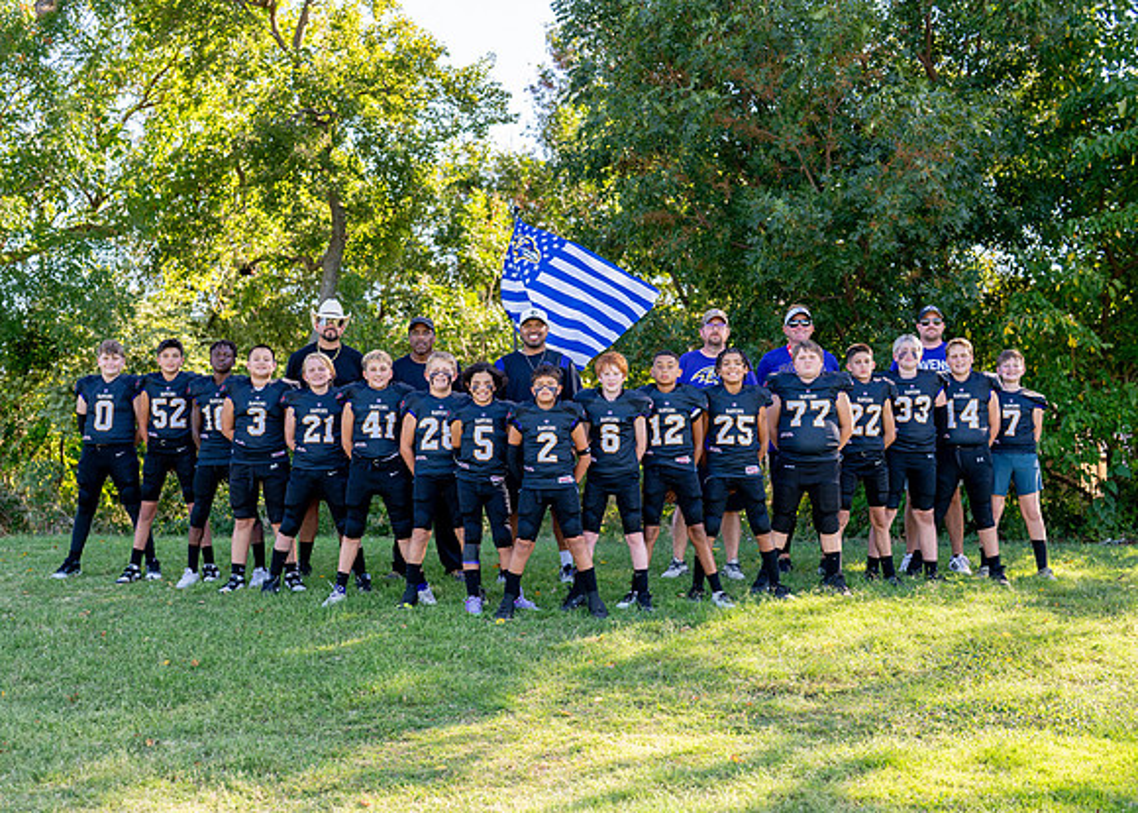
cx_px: 529
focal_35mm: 60
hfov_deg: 32.6
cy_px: 462
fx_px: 1944
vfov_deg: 23.6
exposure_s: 1/640
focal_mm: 50
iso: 160
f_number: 2.5
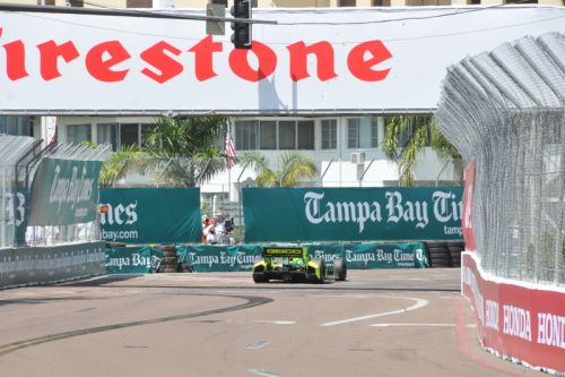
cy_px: 188
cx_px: 282
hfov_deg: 6.9
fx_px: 4707
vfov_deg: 4.6
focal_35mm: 300
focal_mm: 200
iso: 400
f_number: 10
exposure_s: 1/640
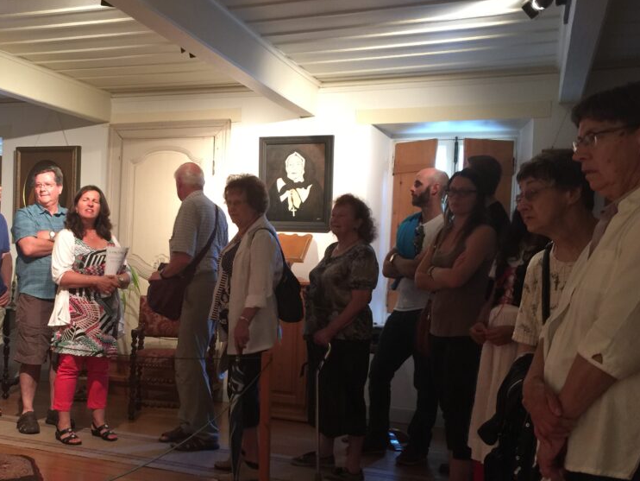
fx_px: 740
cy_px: 288
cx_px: 214
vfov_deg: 35.9
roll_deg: -2.9
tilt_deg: -1.8
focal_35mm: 40
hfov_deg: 46.1
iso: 80
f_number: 2.2
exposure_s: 1/4
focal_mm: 4.15
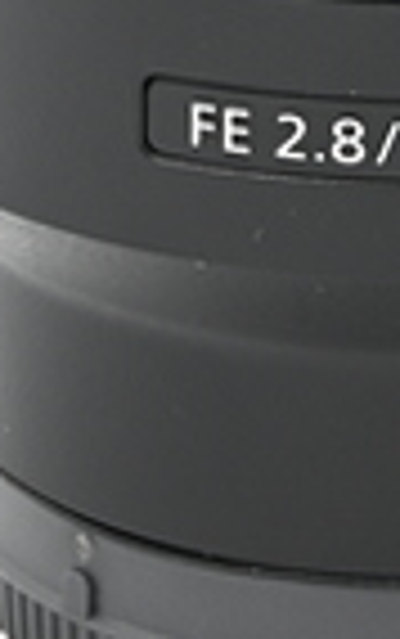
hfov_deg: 2.9
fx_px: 7868
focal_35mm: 452
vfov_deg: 4.6
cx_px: 315
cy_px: -502
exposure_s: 1/10
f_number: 14
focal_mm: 65
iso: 100
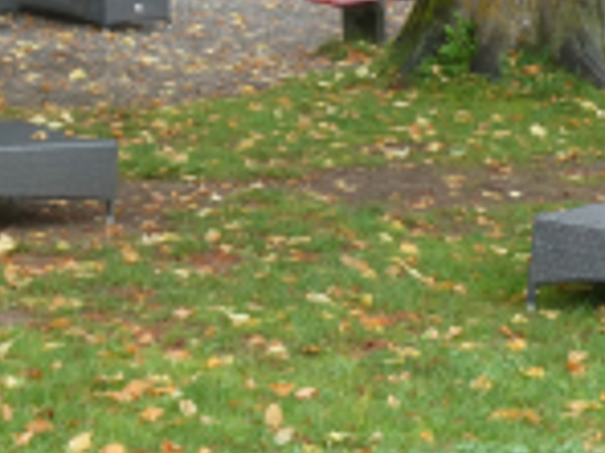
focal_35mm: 136
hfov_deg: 14.5
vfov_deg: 10.6
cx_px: 305
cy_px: -159
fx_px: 2377
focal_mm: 8.4
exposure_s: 1/80
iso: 200
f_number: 4
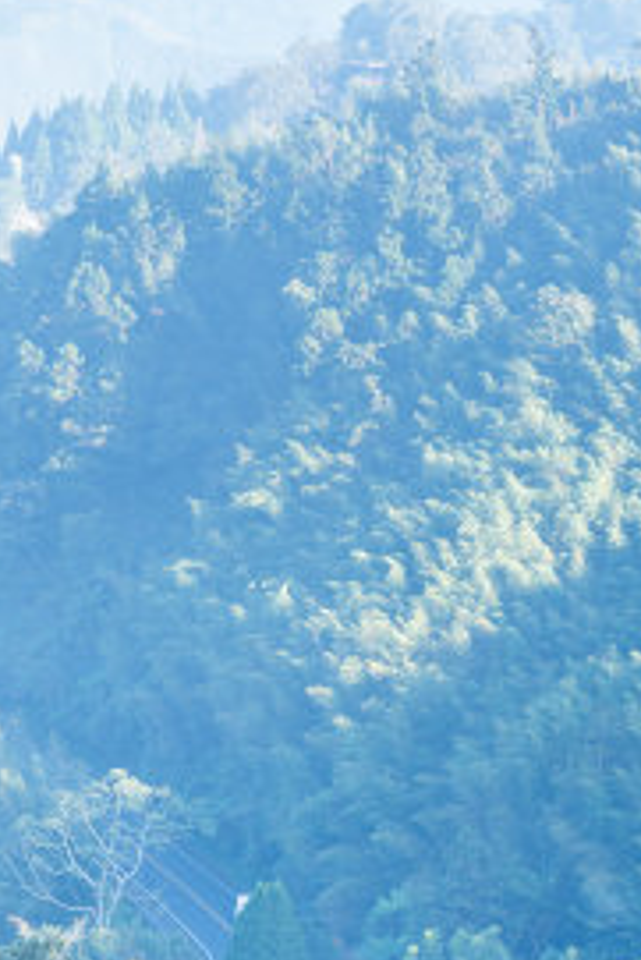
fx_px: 2827
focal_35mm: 106
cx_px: 404
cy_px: 832
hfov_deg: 12.9
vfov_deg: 19.0
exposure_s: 1/50
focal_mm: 47
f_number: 7.1
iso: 125
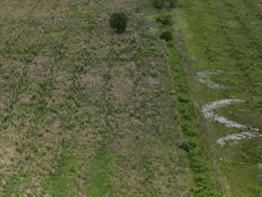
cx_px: -37
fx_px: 515
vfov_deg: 20.9
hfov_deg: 26.0
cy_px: 198
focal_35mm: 68
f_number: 1.7
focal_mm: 6.72
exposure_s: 1/100
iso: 100
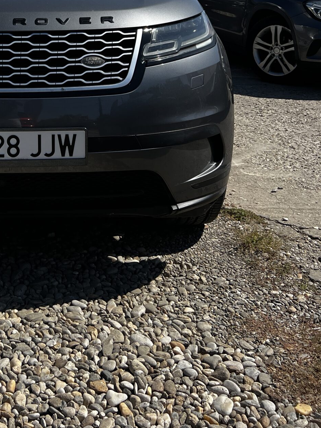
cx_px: 13
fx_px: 655
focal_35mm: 53
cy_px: 29
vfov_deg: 33.9
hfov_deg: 26.3
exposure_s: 1/6993
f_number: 1.5
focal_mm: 5.7
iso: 50
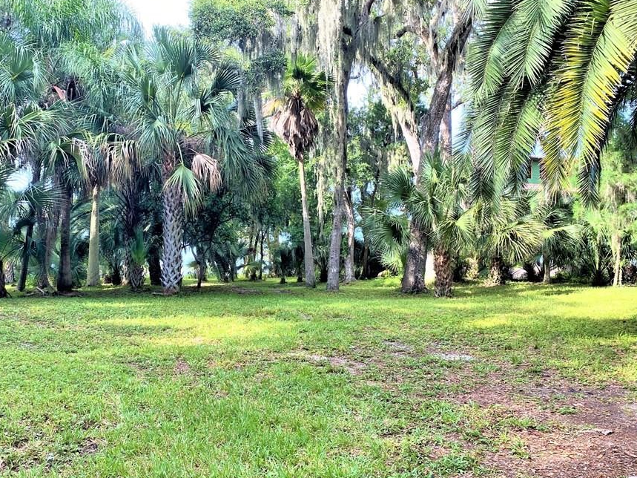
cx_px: 291
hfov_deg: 58.3
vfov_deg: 45.4
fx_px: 570
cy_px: 250
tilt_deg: +2.9
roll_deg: +0.7
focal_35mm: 31
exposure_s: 1/249
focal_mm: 4.25
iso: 32
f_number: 1.8
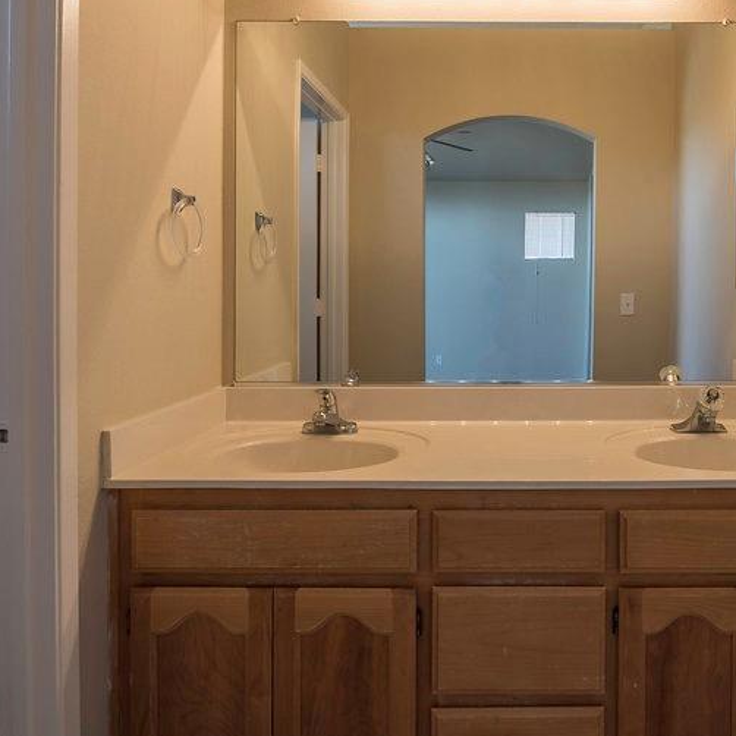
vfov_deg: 60.1
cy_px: 273
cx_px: 513
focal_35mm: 26
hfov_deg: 59.0
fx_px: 625
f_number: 11
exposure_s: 1/13
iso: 100
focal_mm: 15
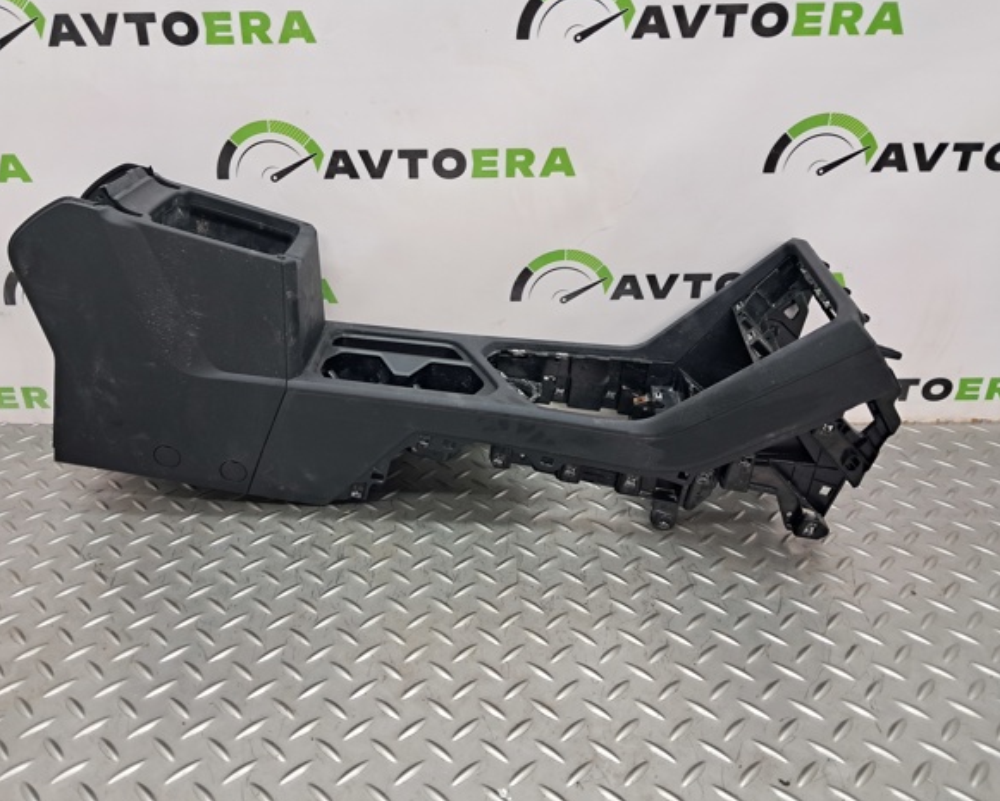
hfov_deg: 60.3
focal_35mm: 29
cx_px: 453
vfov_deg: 50.0
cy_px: 397
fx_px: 858
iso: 100
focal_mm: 4
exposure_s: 1/50
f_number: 1.8
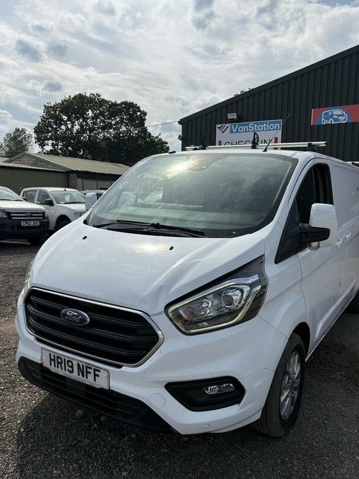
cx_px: 194
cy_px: 242
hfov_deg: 48.2
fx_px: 401
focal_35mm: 29
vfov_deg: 61.7
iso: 50
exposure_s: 1/6993
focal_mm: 5.96
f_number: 1.6
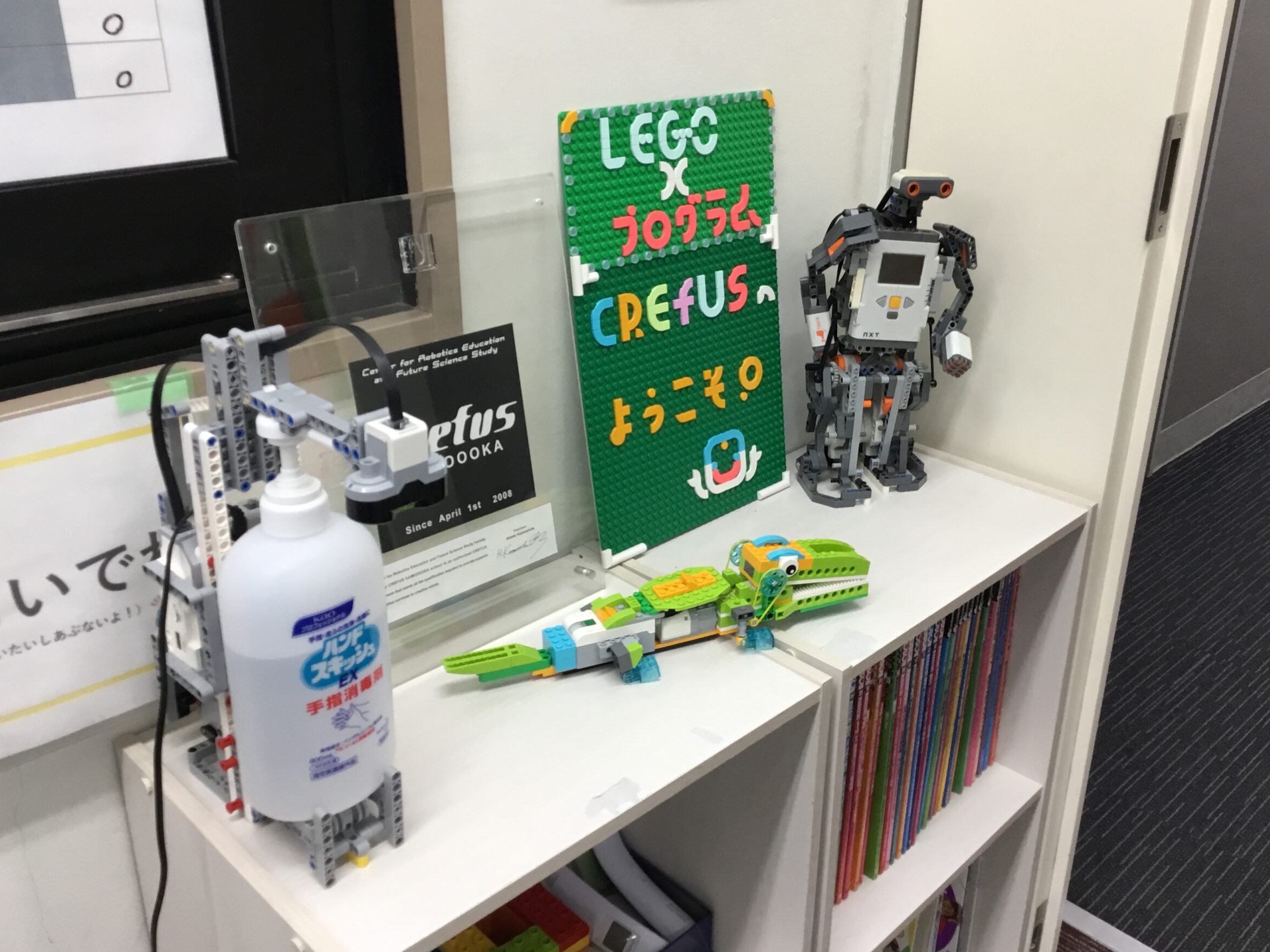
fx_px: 1248
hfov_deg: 53.9
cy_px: 454
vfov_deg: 41.8
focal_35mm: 34
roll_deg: -1.1
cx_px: 673
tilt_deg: -22.9
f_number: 2.4
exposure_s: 1/33
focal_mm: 3.3
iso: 50
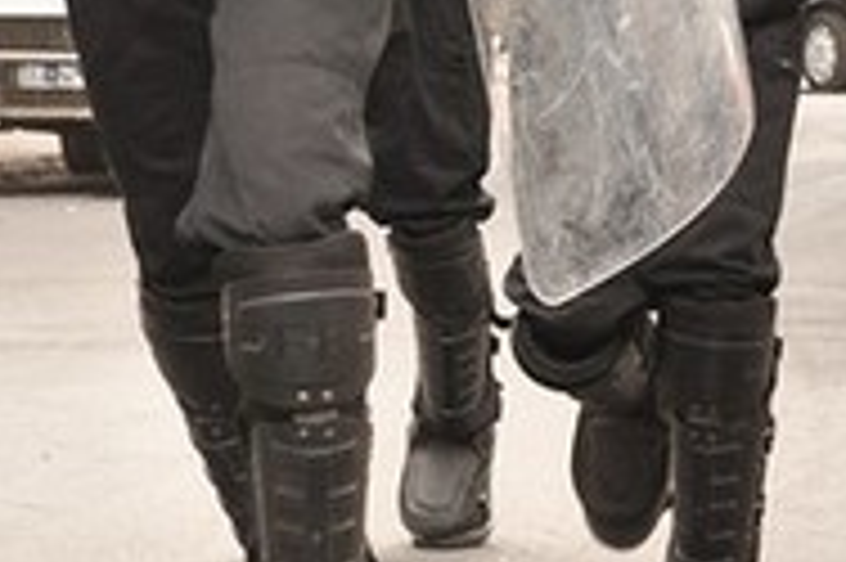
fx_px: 7205
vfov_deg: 4.4
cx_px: -158
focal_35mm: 307
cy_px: -220
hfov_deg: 6.7
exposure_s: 1/250
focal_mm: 55
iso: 800
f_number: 7.1
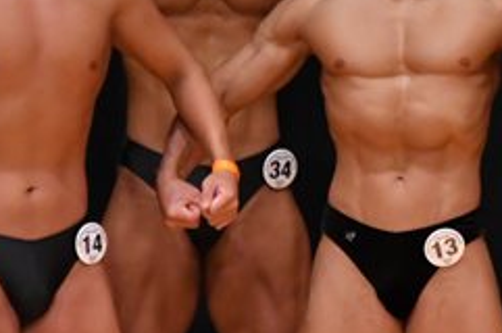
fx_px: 13438
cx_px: 751
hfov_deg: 2.1
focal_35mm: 965
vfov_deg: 1.4
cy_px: 281
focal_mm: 200
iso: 4000
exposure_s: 1/400
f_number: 5.6
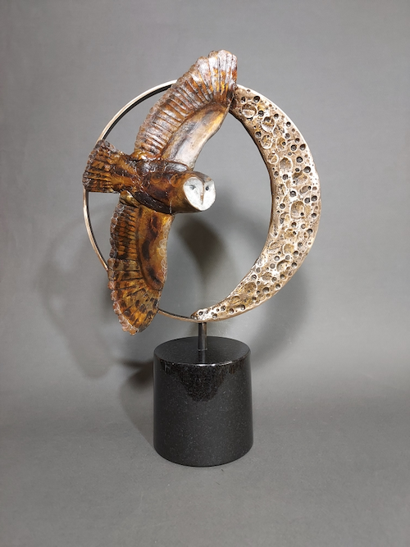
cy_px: 274
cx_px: 205
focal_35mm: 24
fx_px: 379
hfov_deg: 56.8
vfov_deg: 71.6
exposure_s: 1/60
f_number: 1.8
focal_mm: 4.6
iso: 400
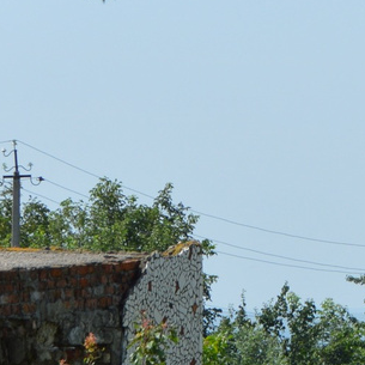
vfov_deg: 4.2
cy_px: 127
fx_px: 4933
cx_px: 912
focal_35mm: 414
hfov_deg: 4.1
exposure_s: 1/320
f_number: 9
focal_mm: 55
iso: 100
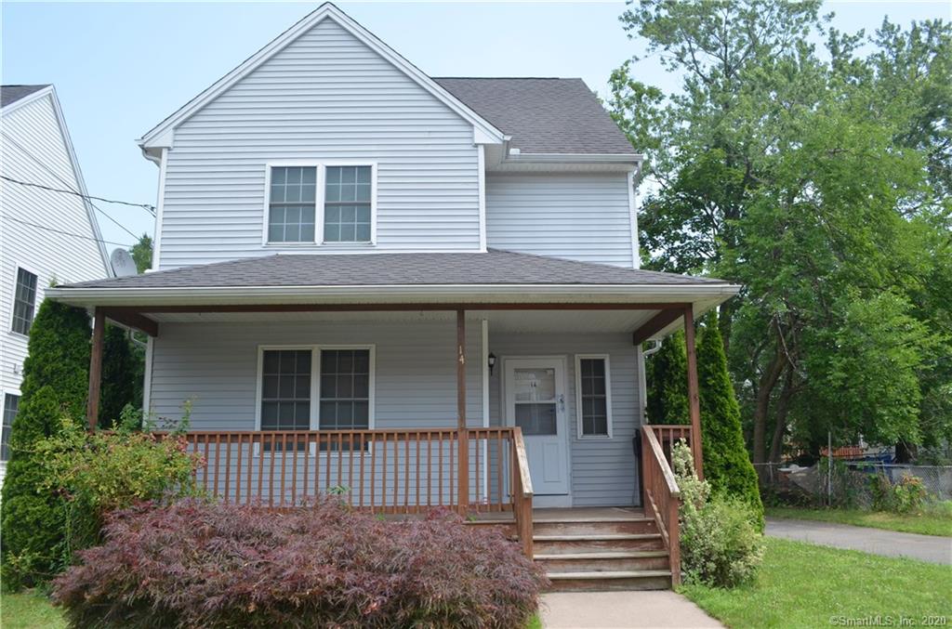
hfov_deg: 62.1
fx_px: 791
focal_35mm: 30
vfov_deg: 43.4
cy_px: 314
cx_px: 476
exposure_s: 1/200
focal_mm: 20
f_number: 7.1
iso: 200
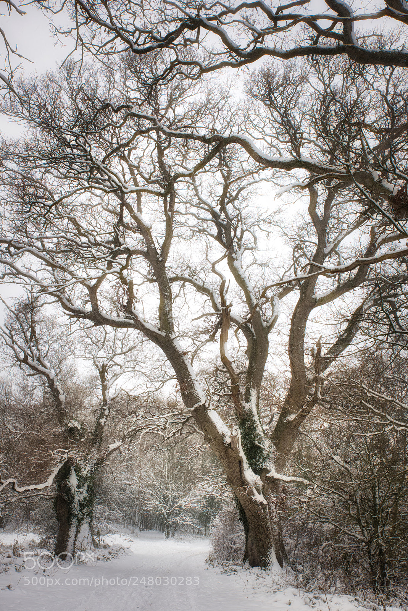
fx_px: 543
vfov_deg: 58.7
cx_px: 204
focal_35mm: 32
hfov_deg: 41.2
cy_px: 306
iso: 64
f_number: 16
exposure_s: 1/50
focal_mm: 32
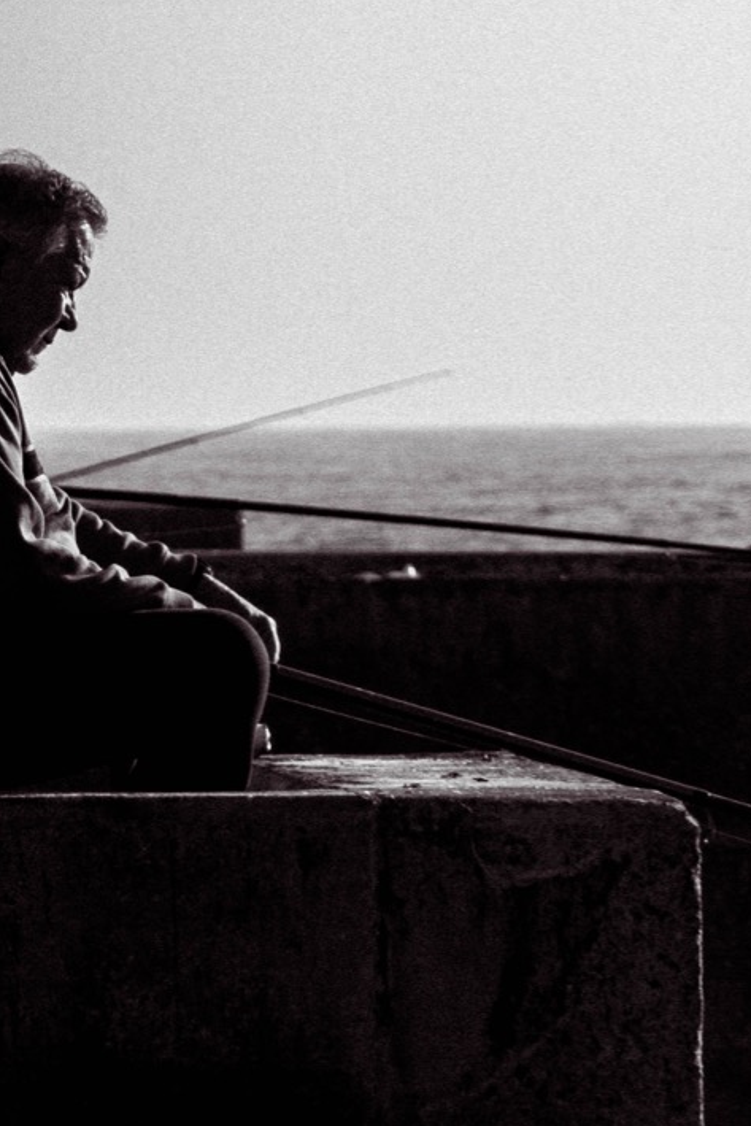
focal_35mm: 564
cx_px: 701
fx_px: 17639
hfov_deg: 2.4
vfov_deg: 3.7
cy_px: 232
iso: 100
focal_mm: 72
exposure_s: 1/640
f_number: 4.5
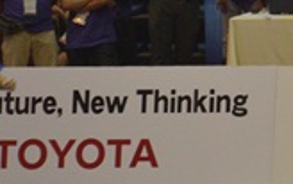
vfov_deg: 2.3
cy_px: 76
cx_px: 488
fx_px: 4677
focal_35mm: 585
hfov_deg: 3.6
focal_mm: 105
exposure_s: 1/125
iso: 1250
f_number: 5.6
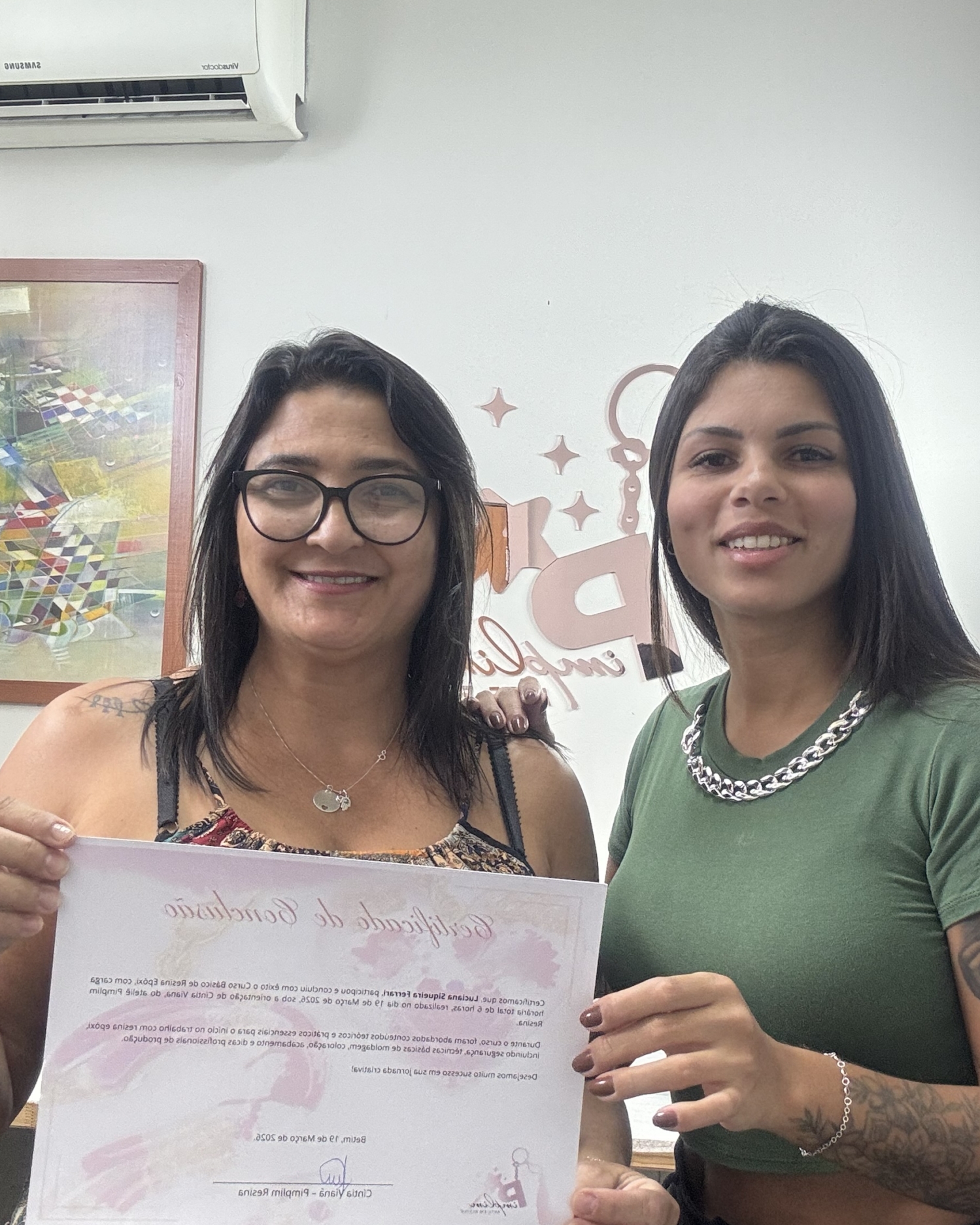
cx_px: 537
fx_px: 1450
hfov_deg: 37.3
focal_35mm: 40
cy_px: 690
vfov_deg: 45.7
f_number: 1.9
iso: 64
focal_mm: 2.69
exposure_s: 1/60
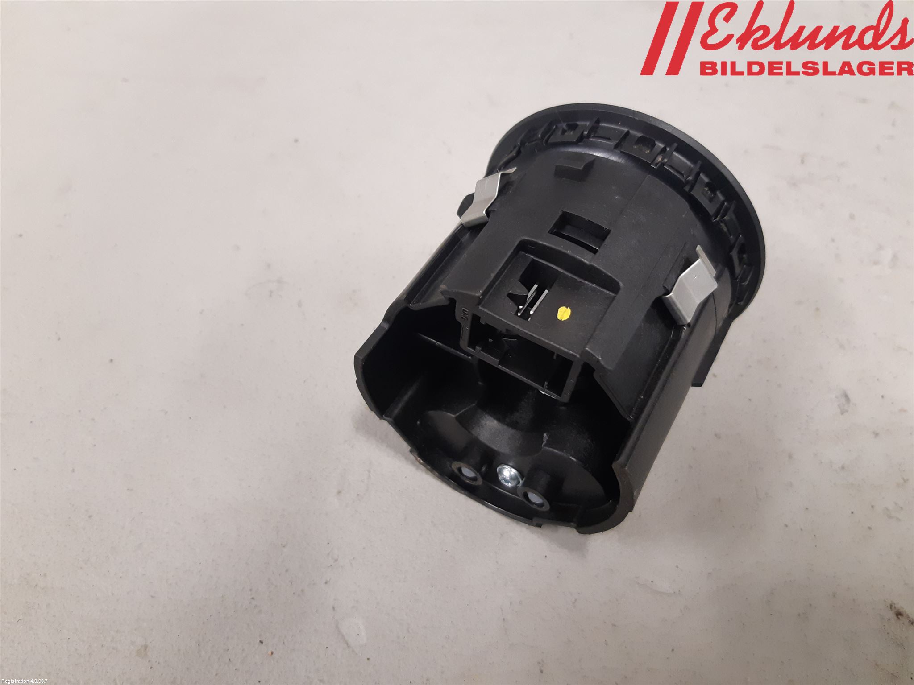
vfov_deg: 53.1
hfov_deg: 67.3
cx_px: 457
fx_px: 687
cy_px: 342
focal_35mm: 26
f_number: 1.7
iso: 250
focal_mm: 3.93
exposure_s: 1/50
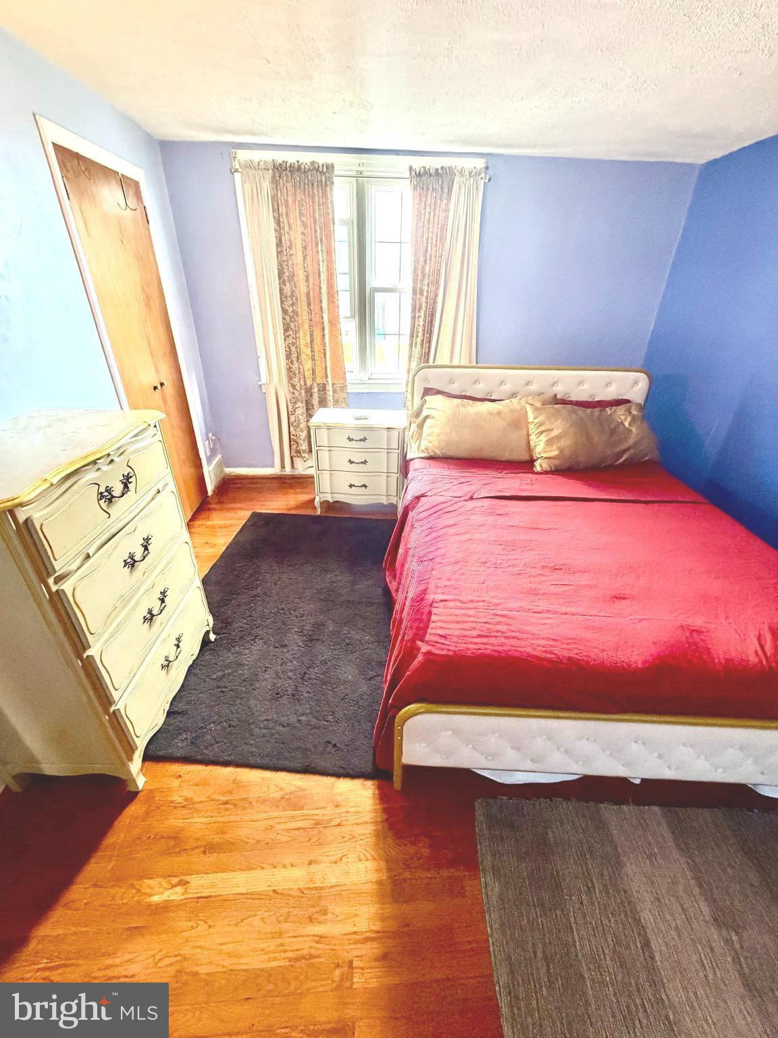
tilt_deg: -29.3
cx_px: 389
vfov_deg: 102.1
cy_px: 519
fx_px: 420
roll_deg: -1.0
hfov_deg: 85.7
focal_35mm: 14
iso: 500
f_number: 2.2
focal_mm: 2.22
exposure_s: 1/60
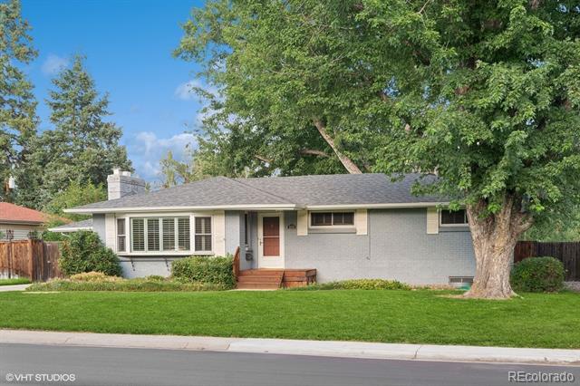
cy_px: 193
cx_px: 290
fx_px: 644
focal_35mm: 40
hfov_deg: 48.5
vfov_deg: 33.4
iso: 200
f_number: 4.5
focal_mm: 40
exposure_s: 1/45
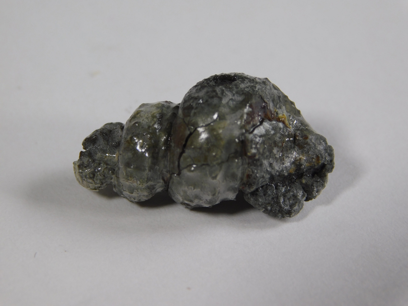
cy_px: 153
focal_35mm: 202
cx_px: 204
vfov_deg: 7.4
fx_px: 2381
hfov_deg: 9.8
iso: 125
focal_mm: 35.9
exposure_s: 1/160
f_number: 5.4
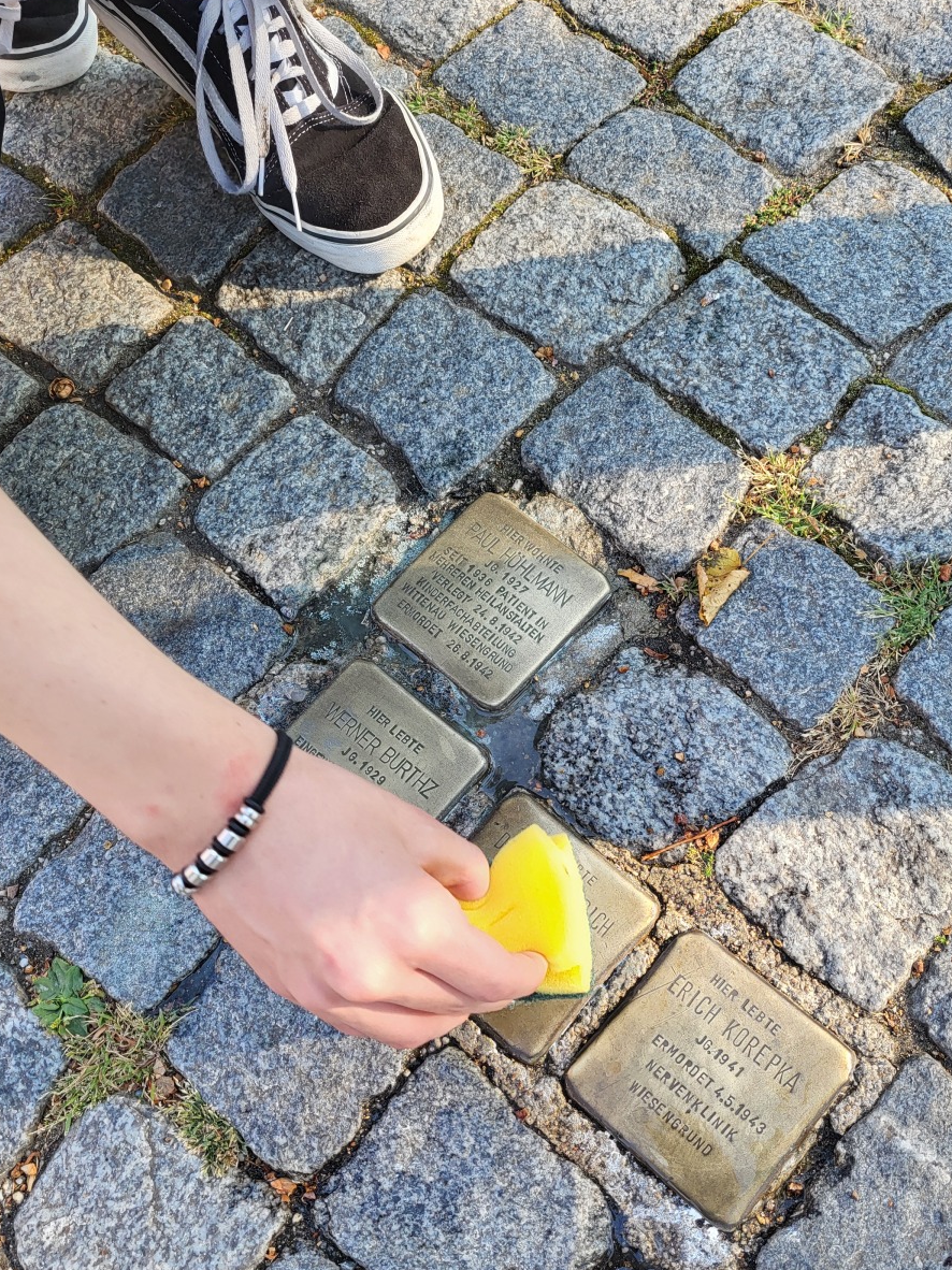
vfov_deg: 55.0
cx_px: 515
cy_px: 757
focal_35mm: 33
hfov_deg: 42.9
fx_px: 1211
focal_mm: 5.4
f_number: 1.8
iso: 40
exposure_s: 1/186
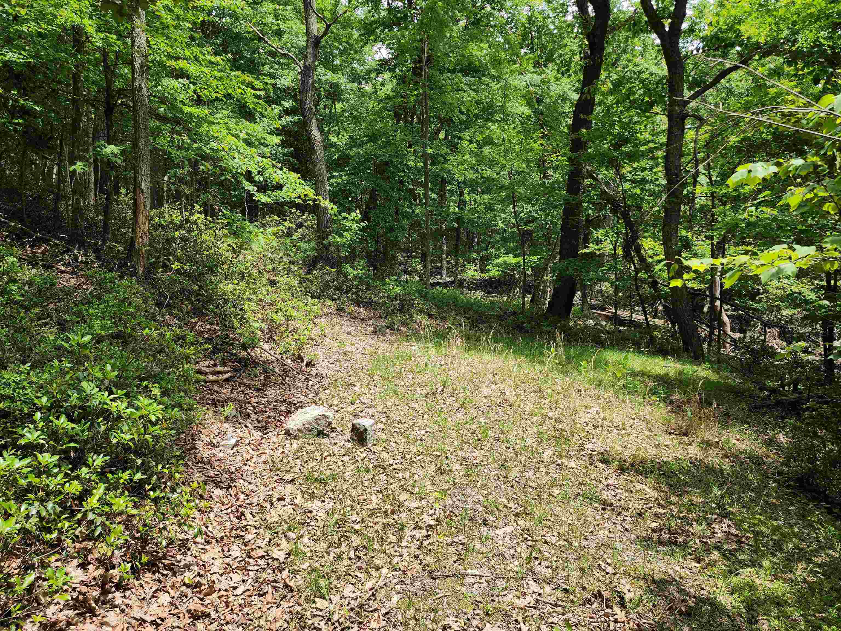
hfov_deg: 73.9
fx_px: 559
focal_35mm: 23
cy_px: 316
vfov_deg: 58.9
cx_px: 420
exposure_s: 1/278
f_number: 1.8
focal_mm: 6.4
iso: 12
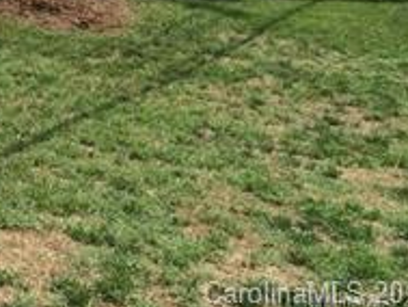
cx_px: -240
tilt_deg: -1.7
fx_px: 1156
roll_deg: +1.0
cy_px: -205
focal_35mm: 98
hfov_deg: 17.6
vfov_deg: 13.8
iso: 32
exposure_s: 1/1580
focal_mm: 4.15
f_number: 2.2
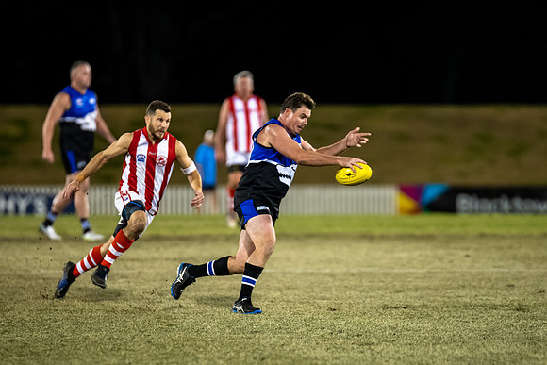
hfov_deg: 5.1
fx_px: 6120
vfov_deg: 3.4
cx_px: 273
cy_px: 231
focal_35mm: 403
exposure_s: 1/1250
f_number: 2.8
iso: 2200
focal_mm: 300
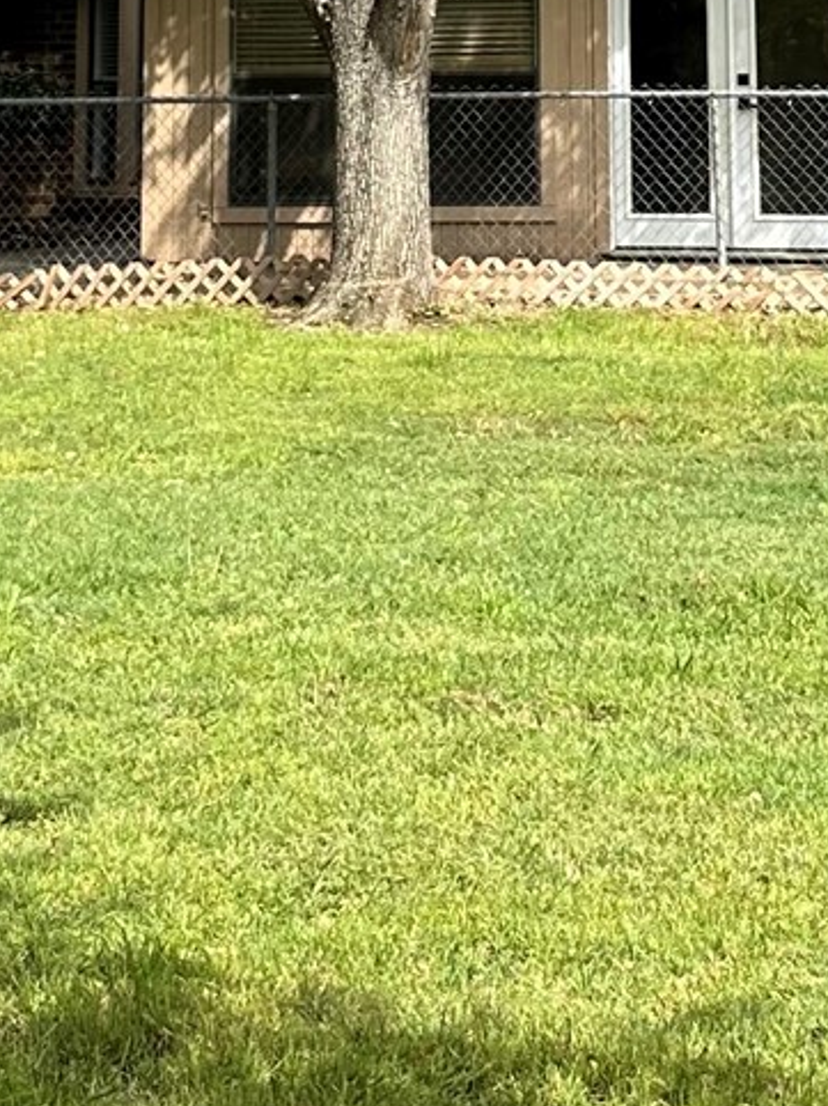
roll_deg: +0.1
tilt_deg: +11.4
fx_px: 3256
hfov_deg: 14.5
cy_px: -475
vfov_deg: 17.6
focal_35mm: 102
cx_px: 493
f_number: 1.78
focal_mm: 6.86
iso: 80
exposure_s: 1/2410
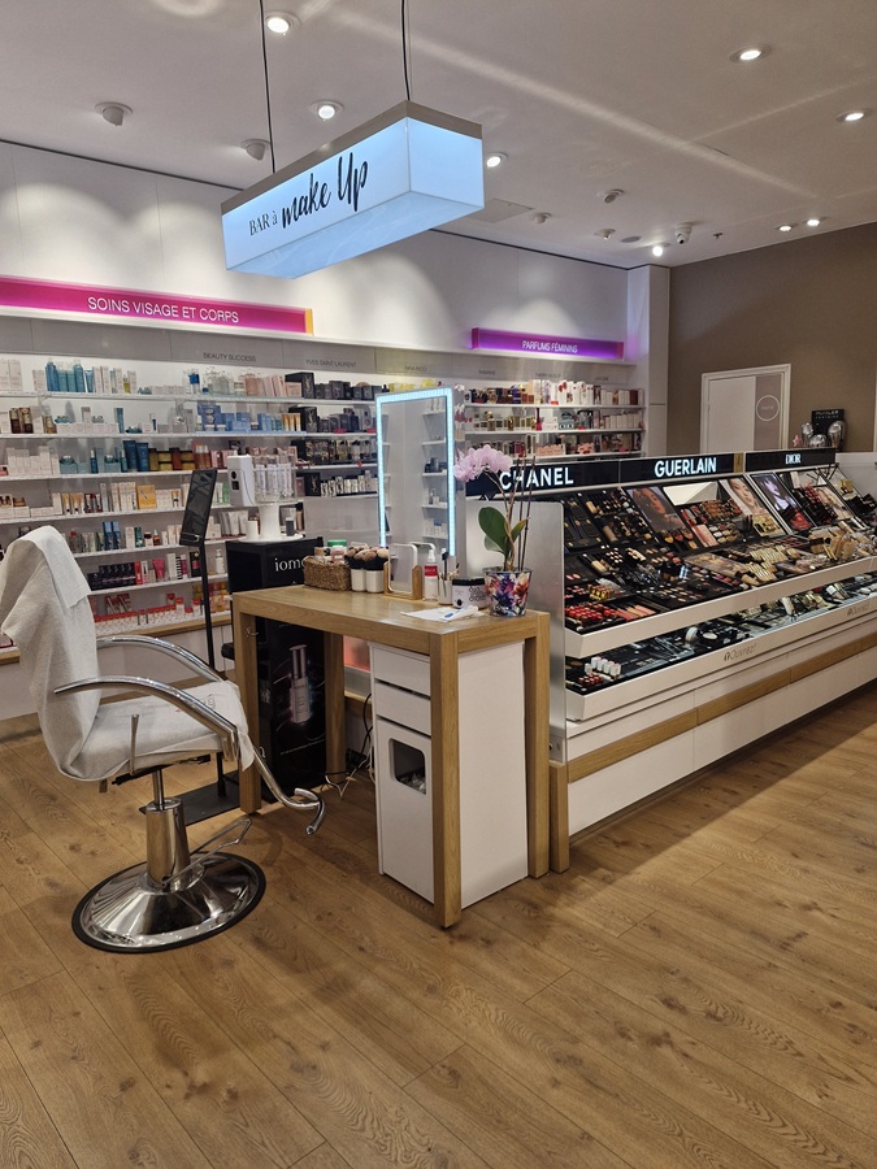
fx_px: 777
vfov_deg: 73.9
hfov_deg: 58.9
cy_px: 584
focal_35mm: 23
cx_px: 438
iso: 50
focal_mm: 5.54
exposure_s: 1/107
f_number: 1.8
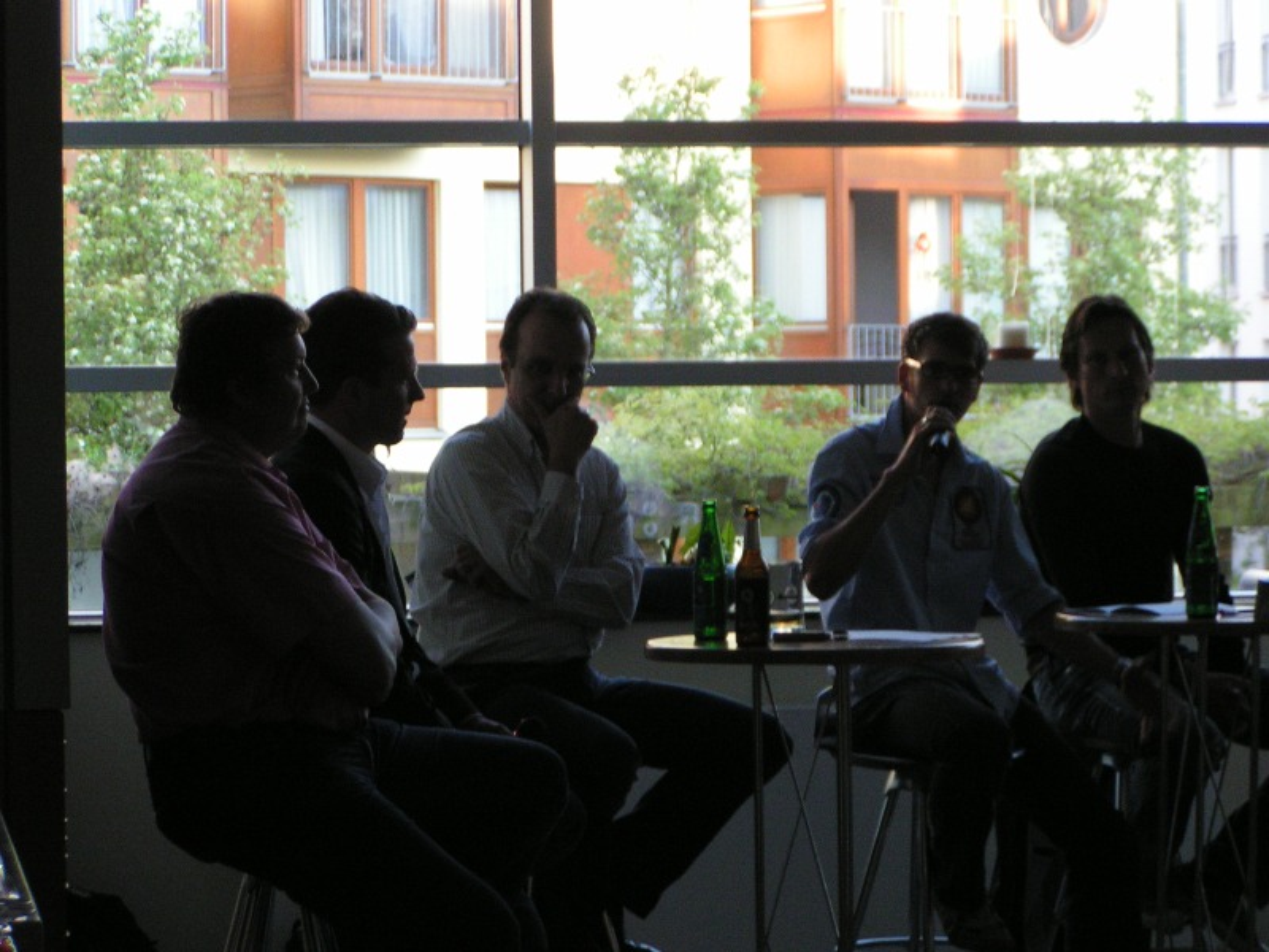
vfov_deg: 11.3
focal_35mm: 131
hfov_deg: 15.1
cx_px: 634
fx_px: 4802
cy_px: 476
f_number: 3.5
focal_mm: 20
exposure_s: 1/60
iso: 200
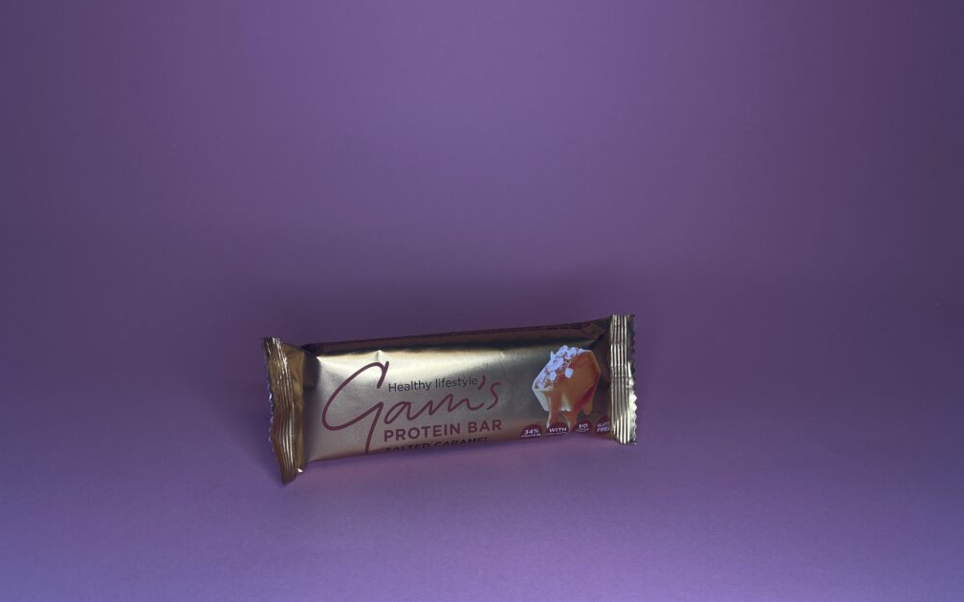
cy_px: 274
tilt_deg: -20.1
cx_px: 484
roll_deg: -2.5
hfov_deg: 66.5
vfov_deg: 44.5
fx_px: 736
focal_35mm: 28
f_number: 1.8
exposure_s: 1/121
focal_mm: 4.25
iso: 50
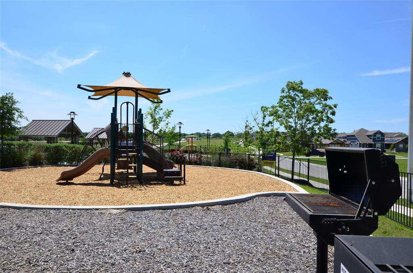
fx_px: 309
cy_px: 136
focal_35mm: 27
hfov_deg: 67.5
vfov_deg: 47.7
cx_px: 206
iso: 200
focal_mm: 18
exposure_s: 1/400
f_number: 10
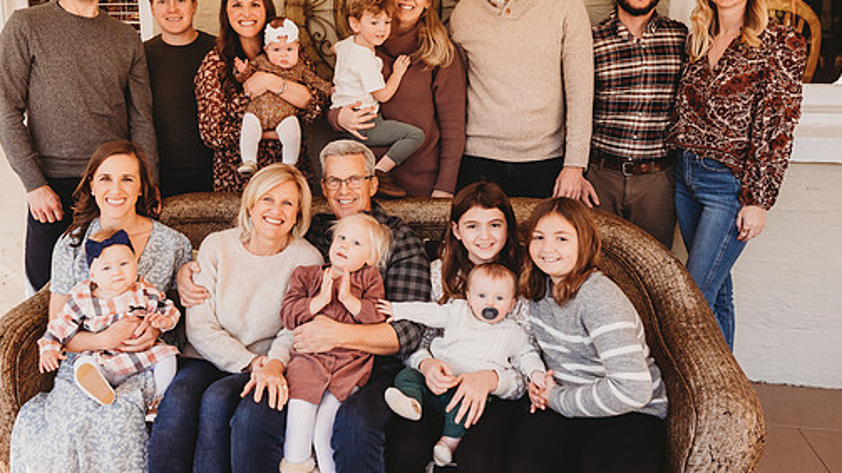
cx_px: 358
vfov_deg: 39.8
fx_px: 648
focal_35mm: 29
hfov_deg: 65.7
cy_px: 168
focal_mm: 24
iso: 250
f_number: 4.5
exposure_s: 1/200
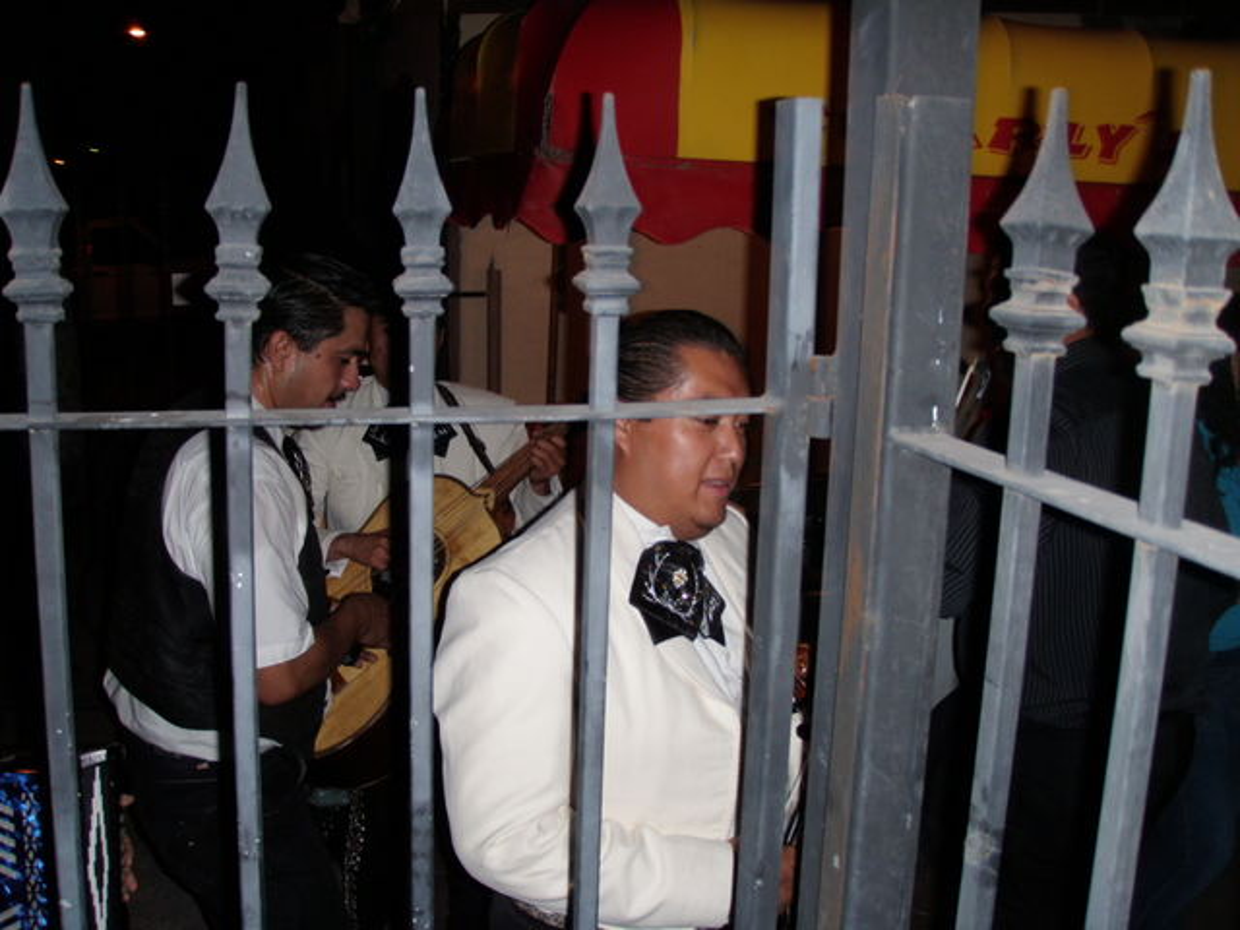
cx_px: 620
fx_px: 1361
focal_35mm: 38
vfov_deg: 37.7
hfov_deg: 49.0
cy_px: 465
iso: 125
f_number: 3.5
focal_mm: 6.7
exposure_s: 1/30
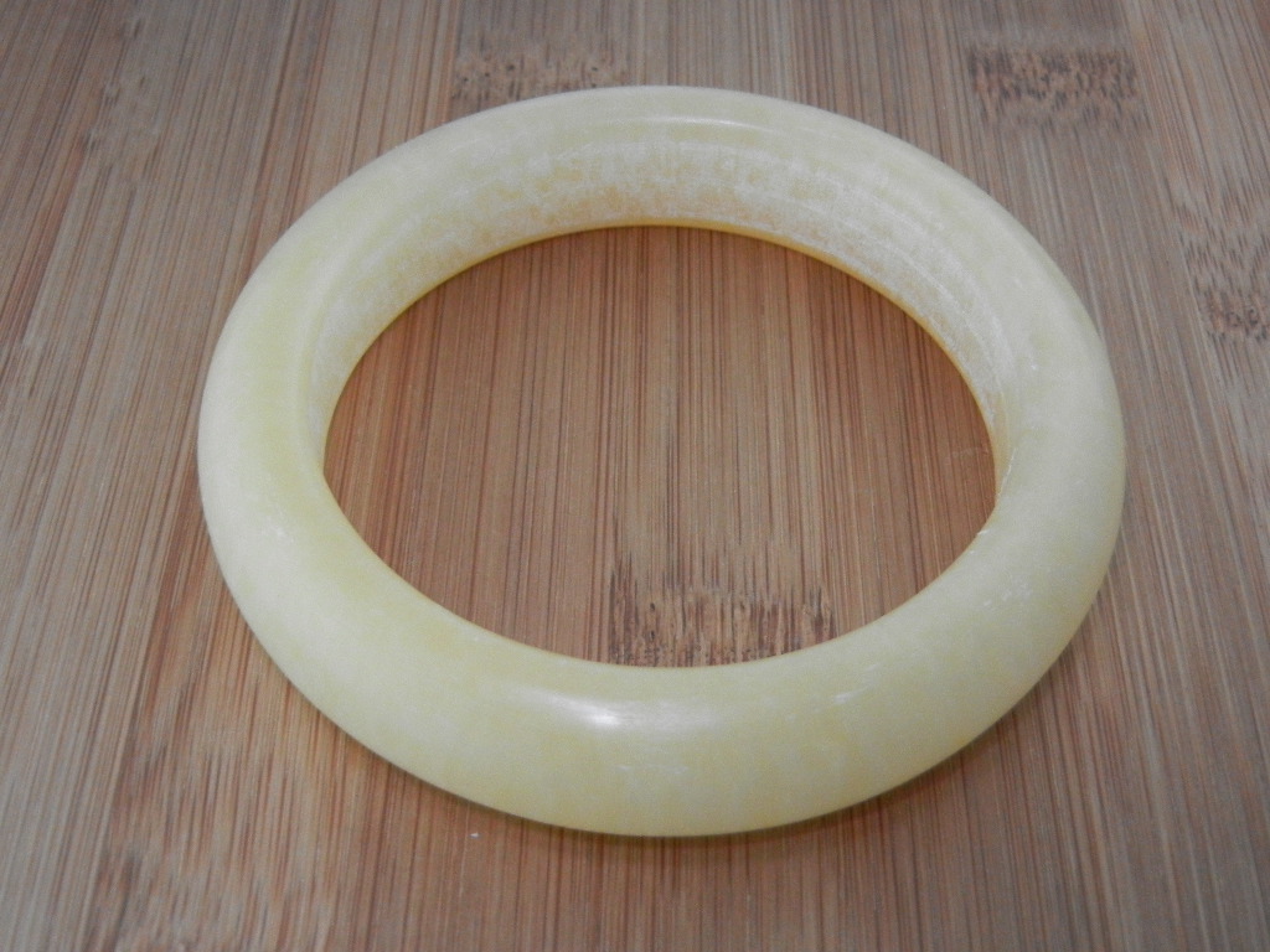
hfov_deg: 42.1
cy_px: 476
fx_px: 1651
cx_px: 635
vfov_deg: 32.2
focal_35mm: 45
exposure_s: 1/30
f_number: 7.6
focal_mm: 8.1
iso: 758
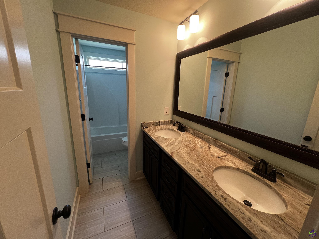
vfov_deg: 89.9
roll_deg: -1.9
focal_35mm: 13
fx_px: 120
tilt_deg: -13.5
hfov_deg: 106.2
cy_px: 120
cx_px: 160
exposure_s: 1/60
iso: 160
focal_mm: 1.57
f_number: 1.8
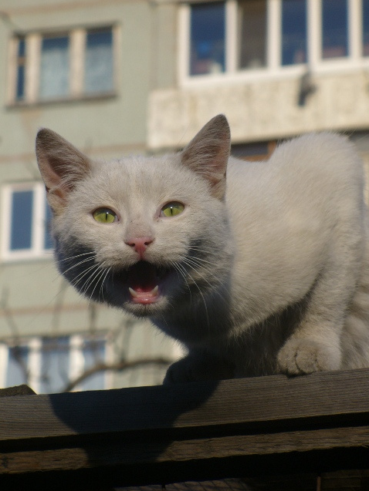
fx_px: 3168
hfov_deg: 6.7
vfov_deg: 8.9
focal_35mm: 223
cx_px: 184
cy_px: 246
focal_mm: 36.6
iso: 64
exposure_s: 1/160
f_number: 9
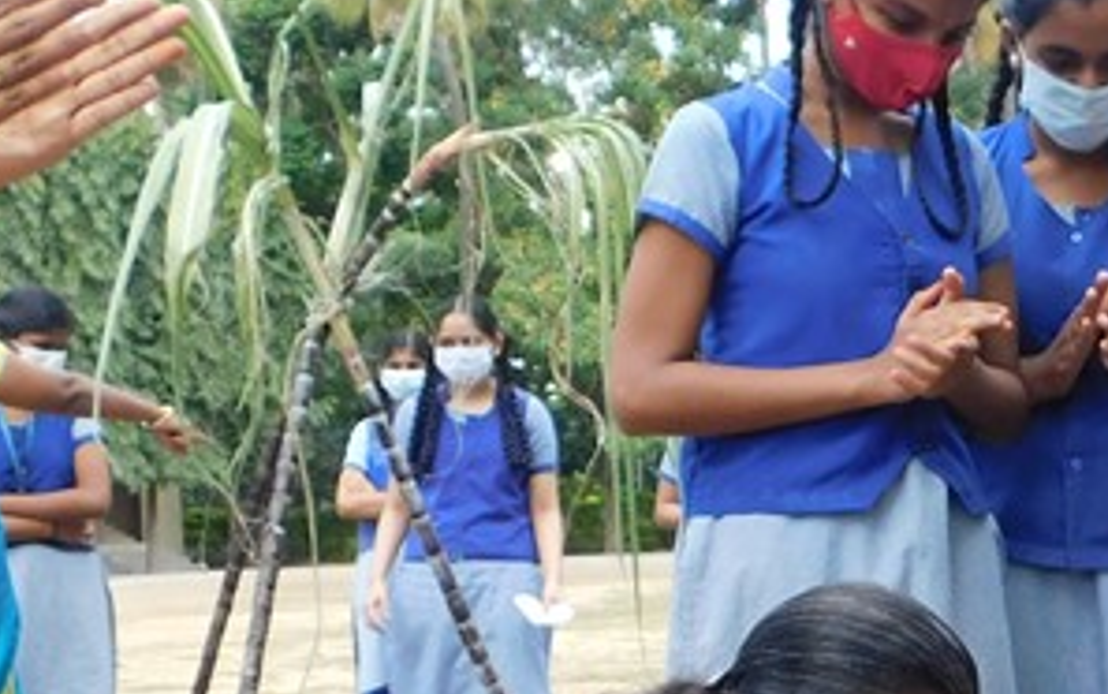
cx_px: 1142
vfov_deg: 15.3
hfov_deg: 23.5
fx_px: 2538
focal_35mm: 84
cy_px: 705
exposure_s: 1/320
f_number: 3
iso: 125
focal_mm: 4
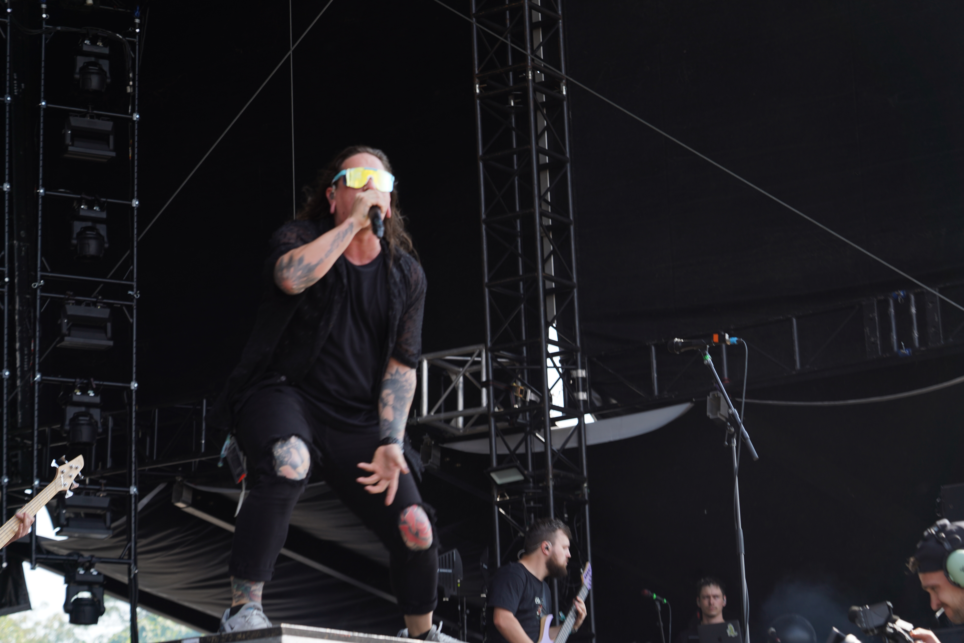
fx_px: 2570
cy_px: 322
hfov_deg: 21.2
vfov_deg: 14.3
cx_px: 482
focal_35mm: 96
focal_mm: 96
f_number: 5.6
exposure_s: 1/125
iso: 100
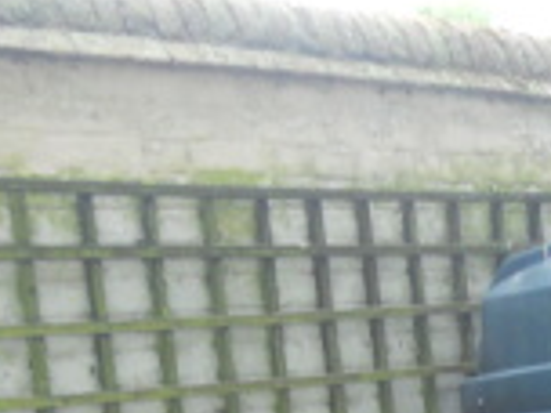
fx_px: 1448
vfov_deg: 15.2
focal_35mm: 91
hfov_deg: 21.2
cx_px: 460
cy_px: 587
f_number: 3.2
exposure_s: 1/30
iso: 200
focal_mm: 4.9
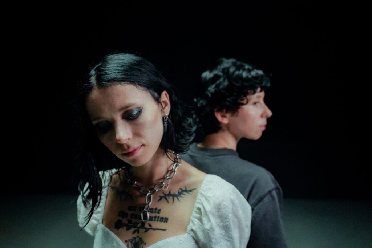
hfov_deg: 63.7
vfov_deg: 45.0
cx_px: 186
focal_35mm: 29
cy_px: 124
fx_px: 300
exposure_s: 1/60
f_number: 2.8
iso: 2500
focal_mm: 29
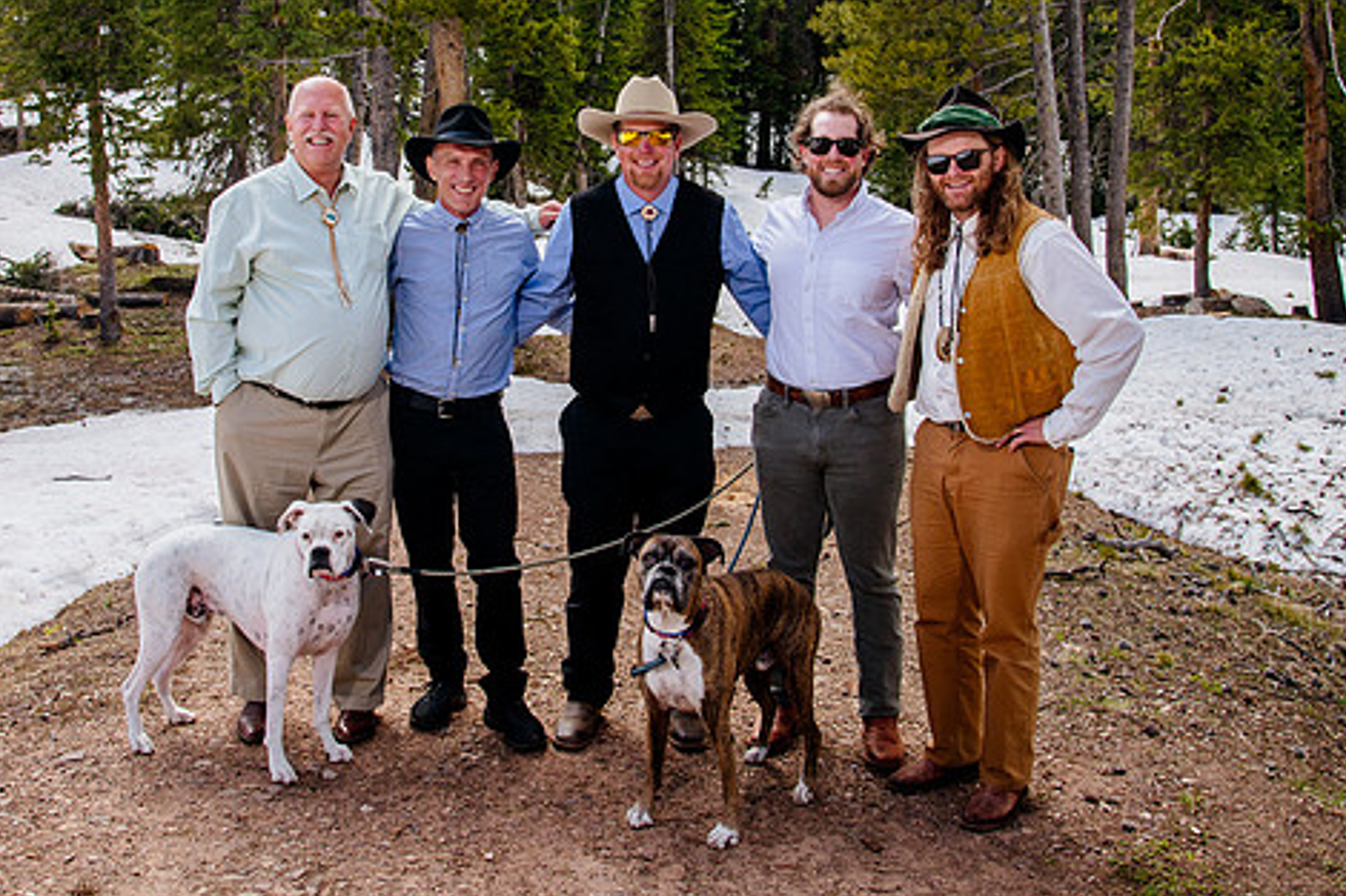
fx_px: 1420
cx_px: 561
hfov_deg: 50.5
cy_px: 295
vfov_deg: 34.7
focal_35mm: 38
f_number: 7.1
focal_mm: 24
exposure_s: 1/320
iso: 400
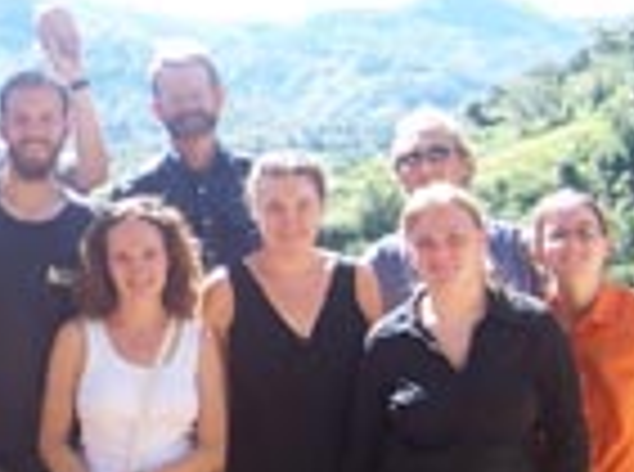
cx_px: -2
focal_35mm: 96
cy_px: 285
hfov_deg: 19.9
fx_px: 1754
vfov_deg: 15.3
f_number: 3.4
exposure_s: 1/180
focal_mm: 5.6
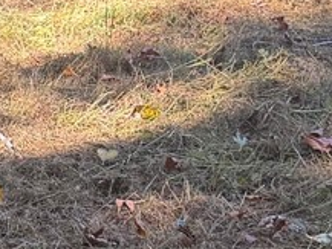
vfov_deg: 8.4
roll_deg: +1.3
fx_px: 1699
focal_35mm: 177
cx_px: -349
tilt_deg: -13.1
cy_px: 43
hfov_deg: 10.2
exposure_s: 1/176
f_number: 1.78
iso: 80
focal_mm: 6.76
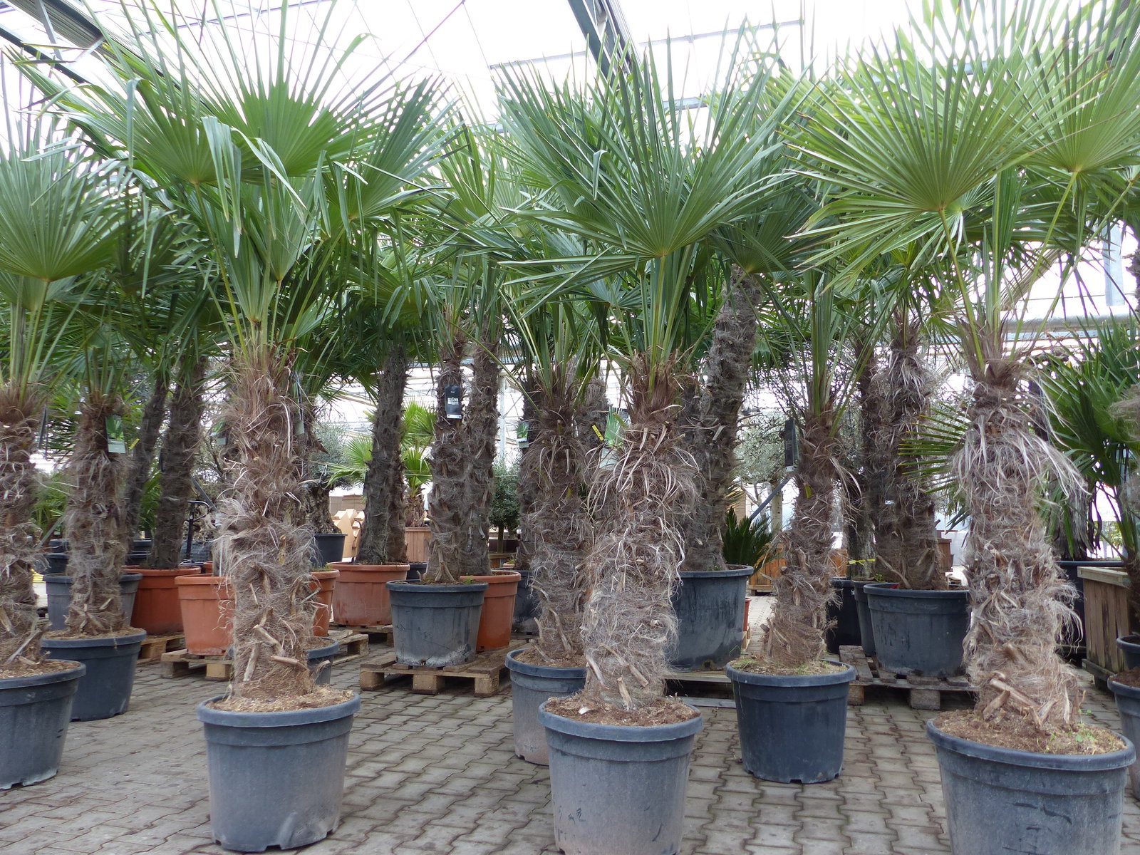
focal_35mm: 25
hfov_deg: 69.4
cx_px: 570
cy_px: 428
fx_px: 823
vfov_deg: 54.9
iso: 100
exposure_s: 1/80
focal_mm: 4.5
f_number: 2.8
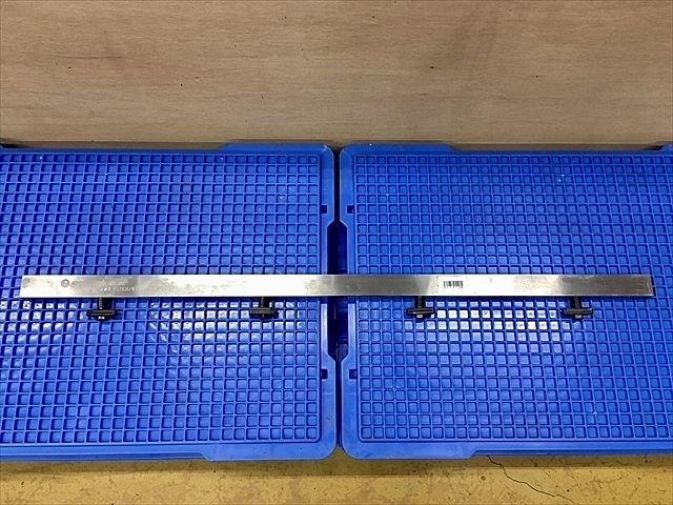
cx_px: 336
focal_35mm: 29
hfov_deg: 61.7
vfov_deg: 48.2
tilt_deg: -73.4
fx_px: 564
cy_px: 252
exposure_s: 1/30
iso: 100
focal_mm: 4.15
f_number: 2.2
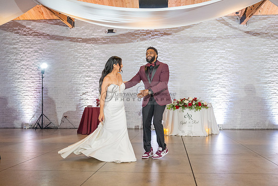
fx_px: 265
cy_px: 105
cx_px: 158
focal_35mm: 34
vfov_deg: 38.5
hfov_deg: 55.1
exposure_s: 1/200
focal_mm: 28
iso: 2000
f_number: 2.8
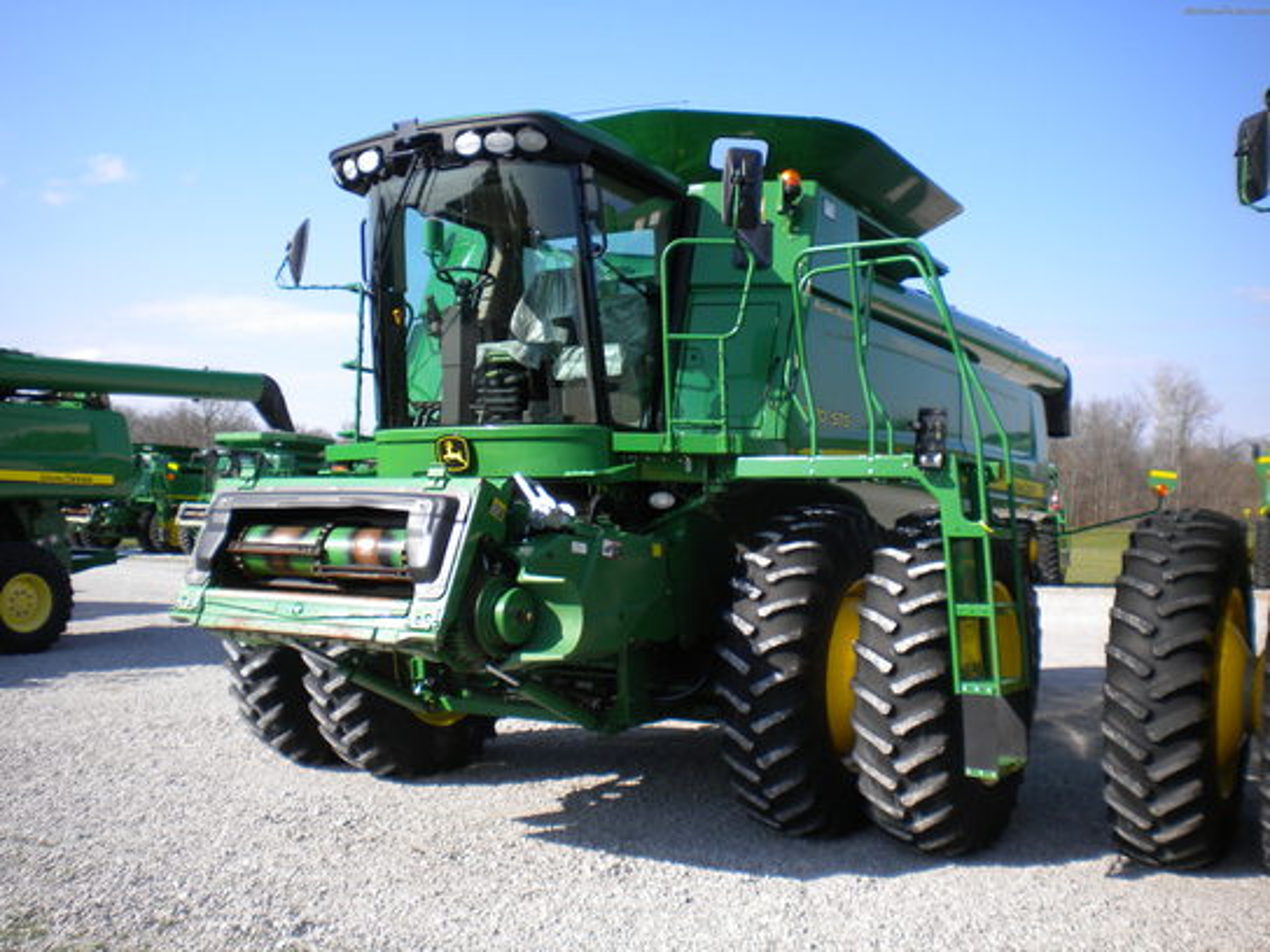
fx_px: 1284
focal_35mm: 35
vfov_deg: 40.7
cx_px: 635
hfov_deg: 52.6
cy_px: 476
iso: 80
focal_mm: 6.3
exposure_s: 1/387
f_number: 4.6
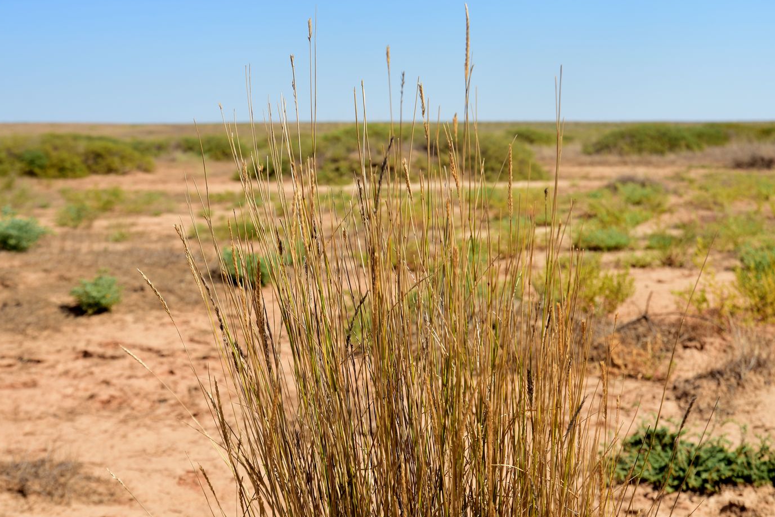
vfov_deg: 22.3
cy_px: 258
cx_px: 389
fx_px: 1313
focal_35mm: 61
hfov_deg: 32.9
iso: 100
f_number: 8
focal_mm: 40
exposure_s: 1/250
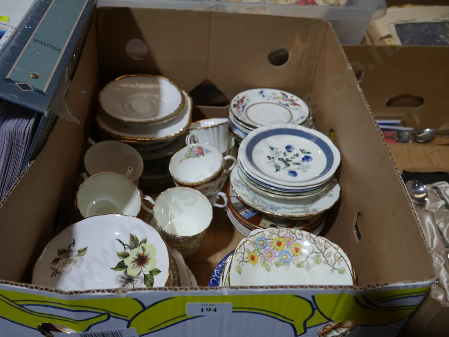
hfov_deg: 56.8
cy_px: 168
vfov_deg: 44.2
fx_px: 415
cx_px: 224
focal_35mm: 32
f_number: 3.6
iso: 200
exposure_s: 1/160
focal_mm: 16
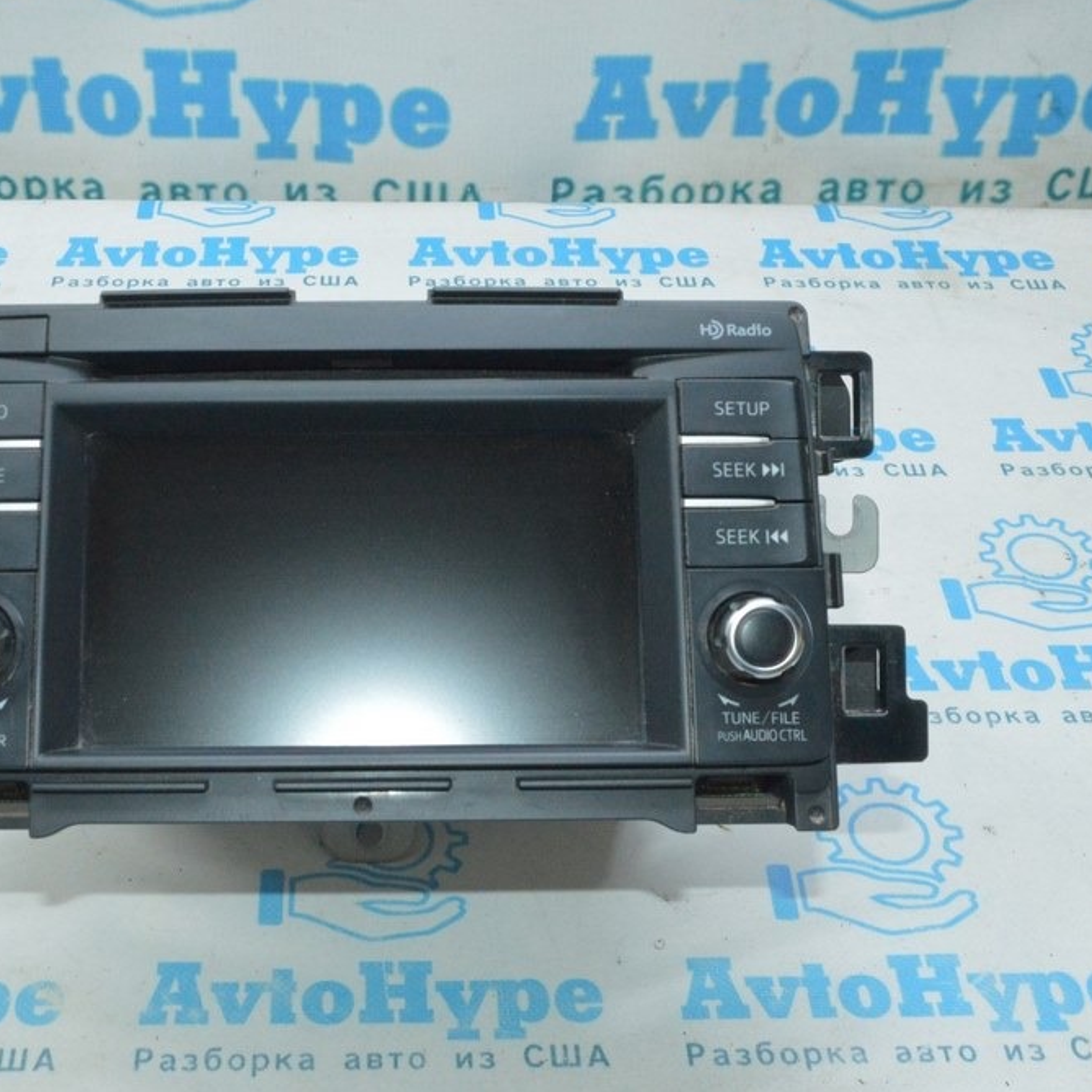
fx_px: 1879
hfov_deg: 32.1
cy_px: 543
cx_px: 354
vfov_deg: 32.4
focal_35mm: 53
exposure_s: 1/50
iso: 4500
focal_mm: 27
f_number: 16
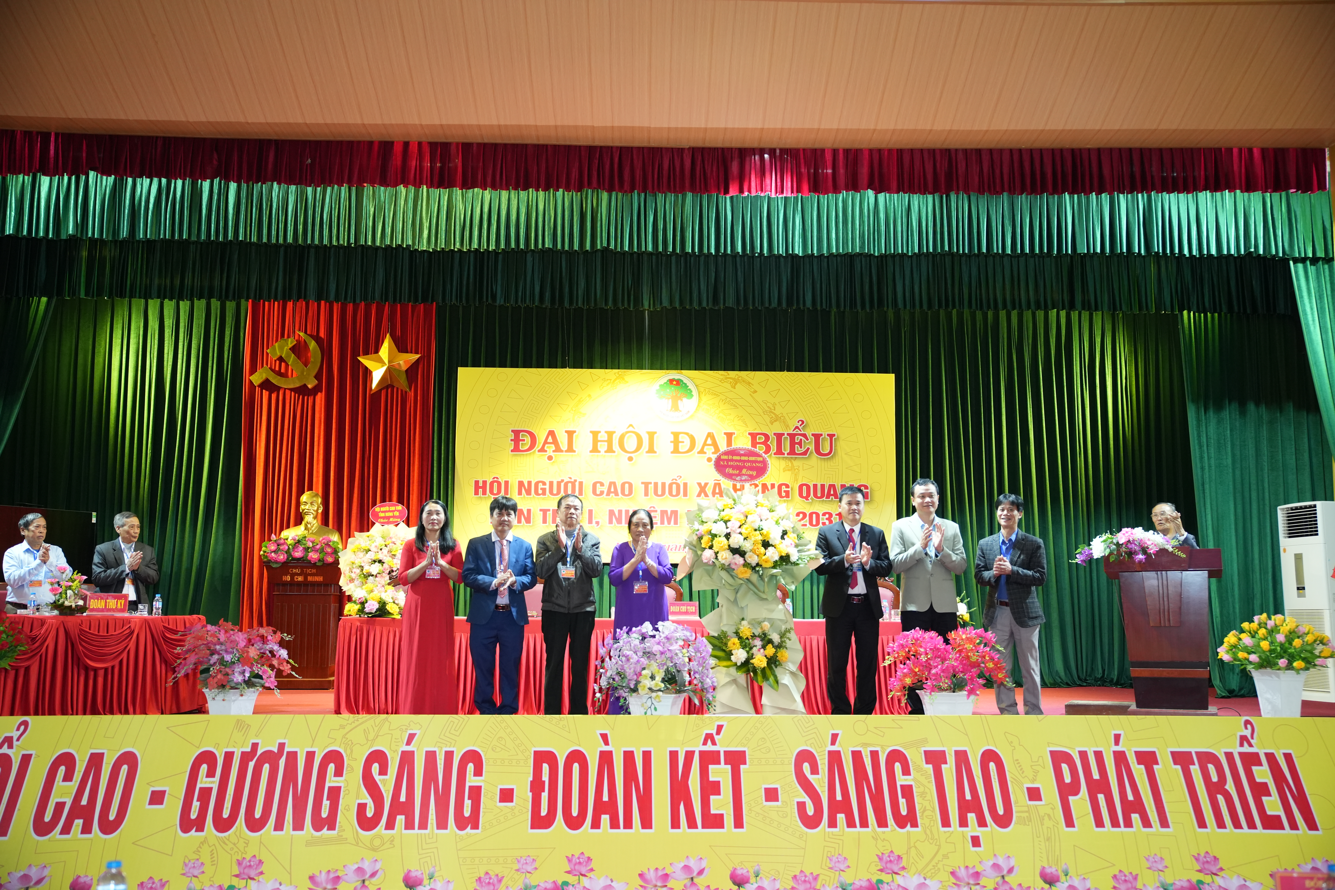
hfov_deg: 55.4
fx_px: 1272
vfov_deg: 38.6
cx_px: 668
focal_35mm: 34
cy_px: 445
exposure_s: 1/125
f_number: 2.8
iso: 2500
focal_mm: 34.3
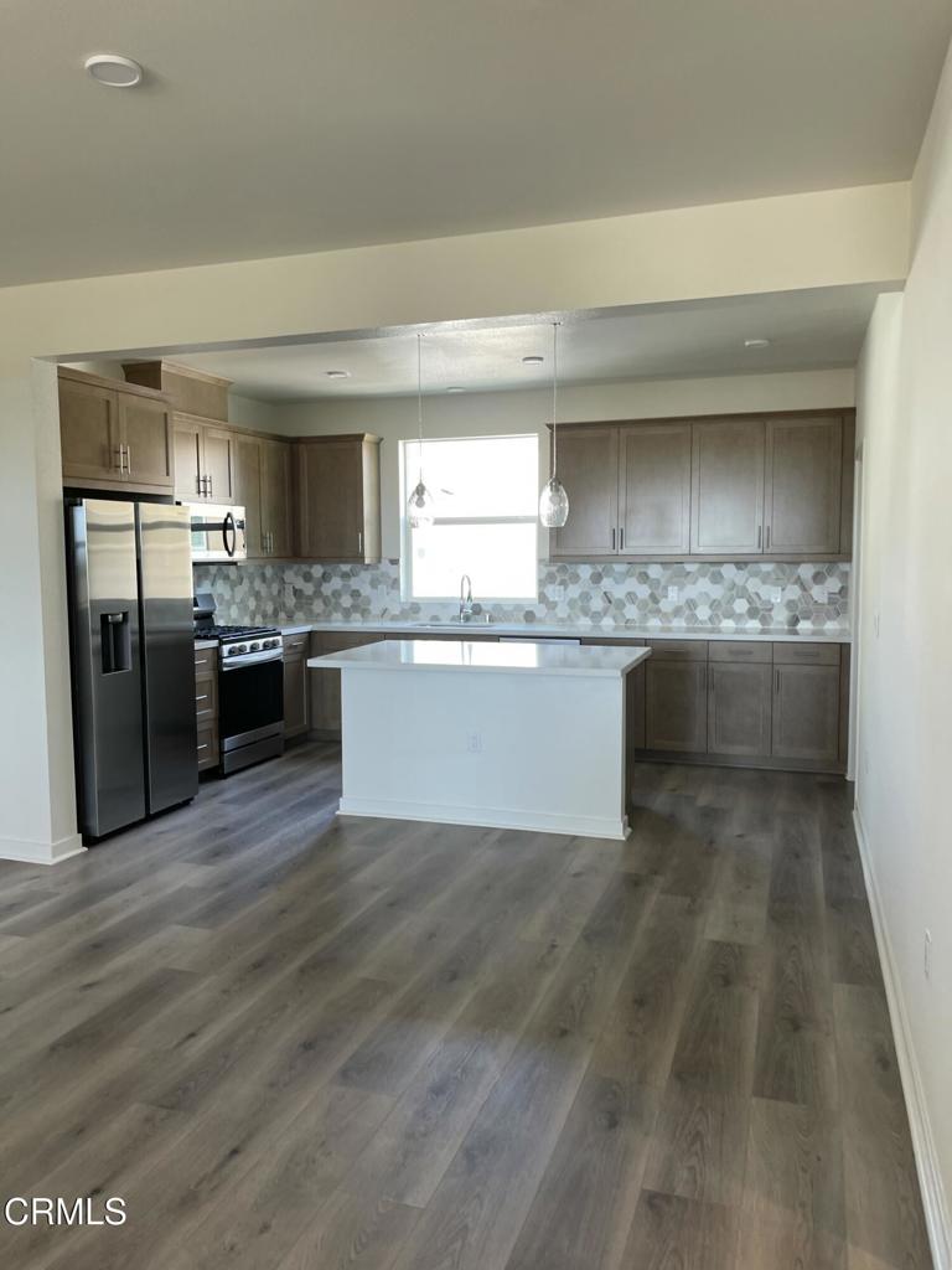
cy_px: 635
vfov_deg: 67.3
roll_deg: -0.2
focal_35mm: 26
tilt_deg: -1.3
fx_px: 953
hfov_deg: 53.1
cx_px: 476
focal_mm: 5.1
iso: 64
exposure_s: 1/60
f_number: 1.6
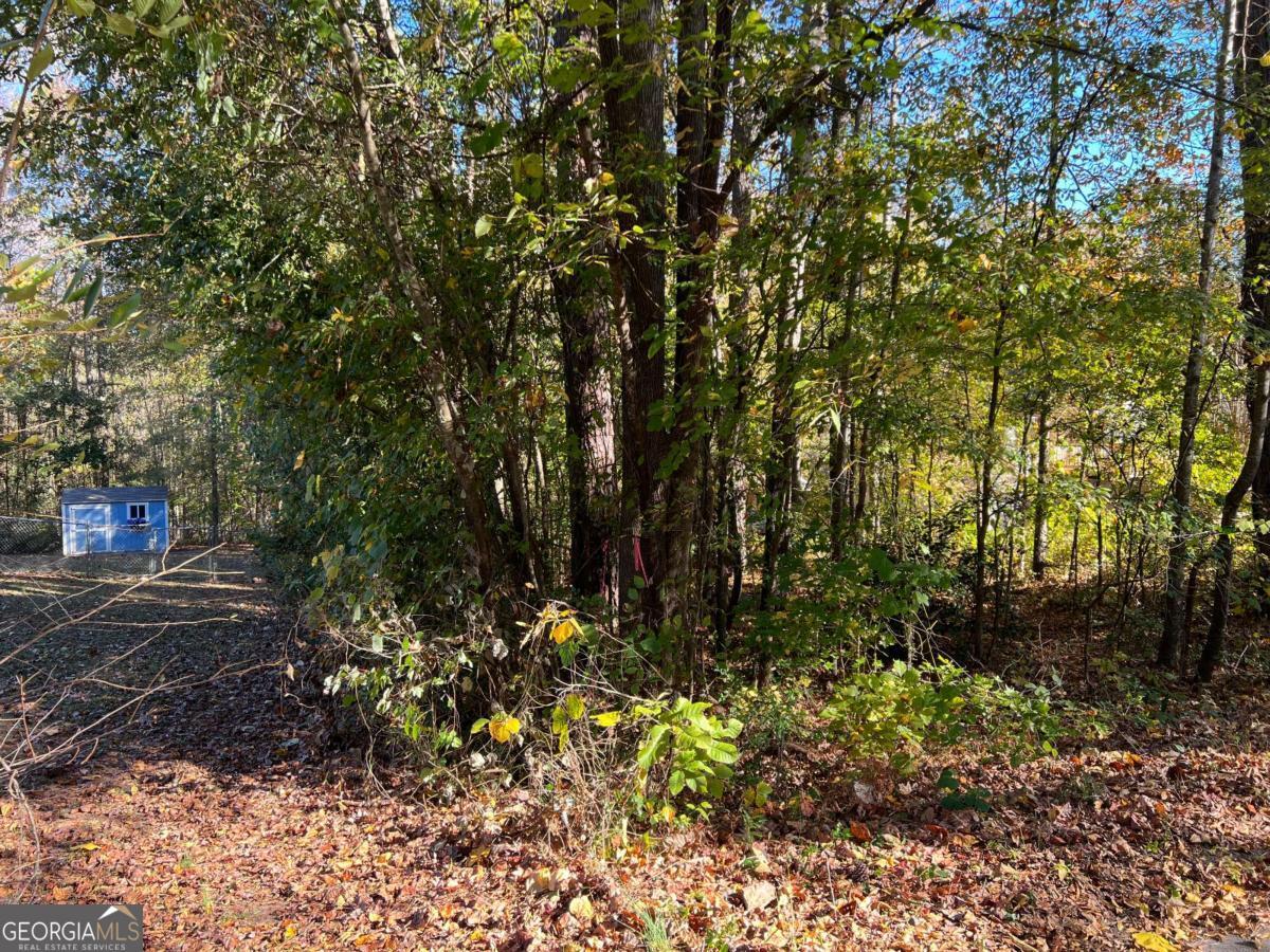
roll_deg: +0.6
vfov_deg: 53.1
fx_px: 954
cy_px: 476
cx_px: 635
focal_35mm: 26
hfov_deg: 67.3
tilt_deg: -3.2
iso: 50
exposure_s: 1/209
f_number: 1.5
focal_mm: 5.7
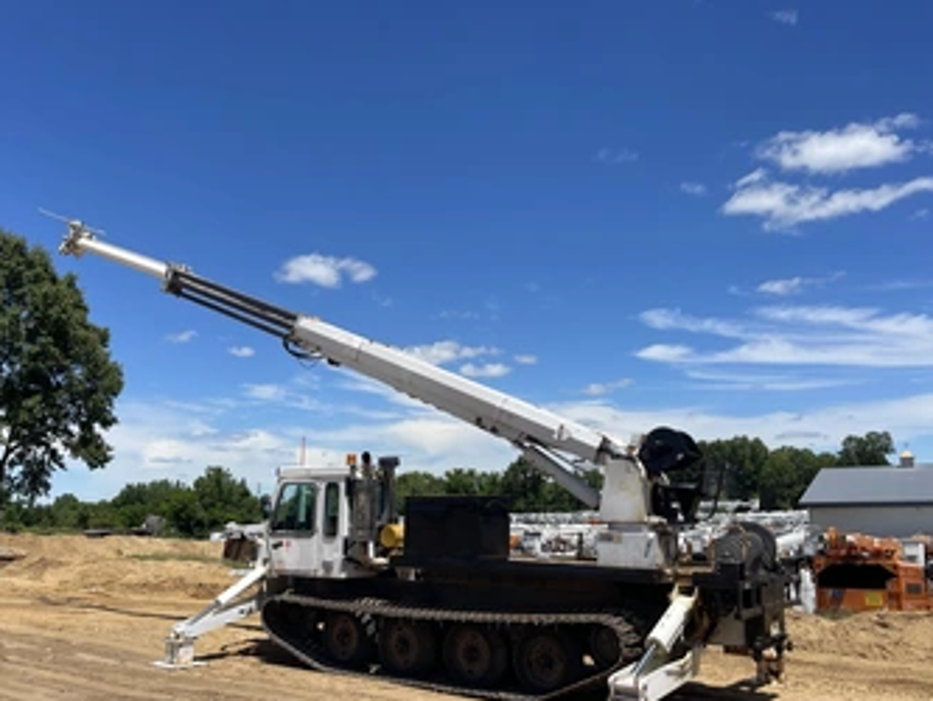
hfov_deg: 59.9
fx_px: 809
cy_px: 395
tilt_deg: +8.9
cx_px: 445
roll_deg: +0.5
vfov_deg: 46.7
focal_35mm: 30
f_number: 1.6
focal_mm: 5.1
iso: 32
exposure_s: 1/4348
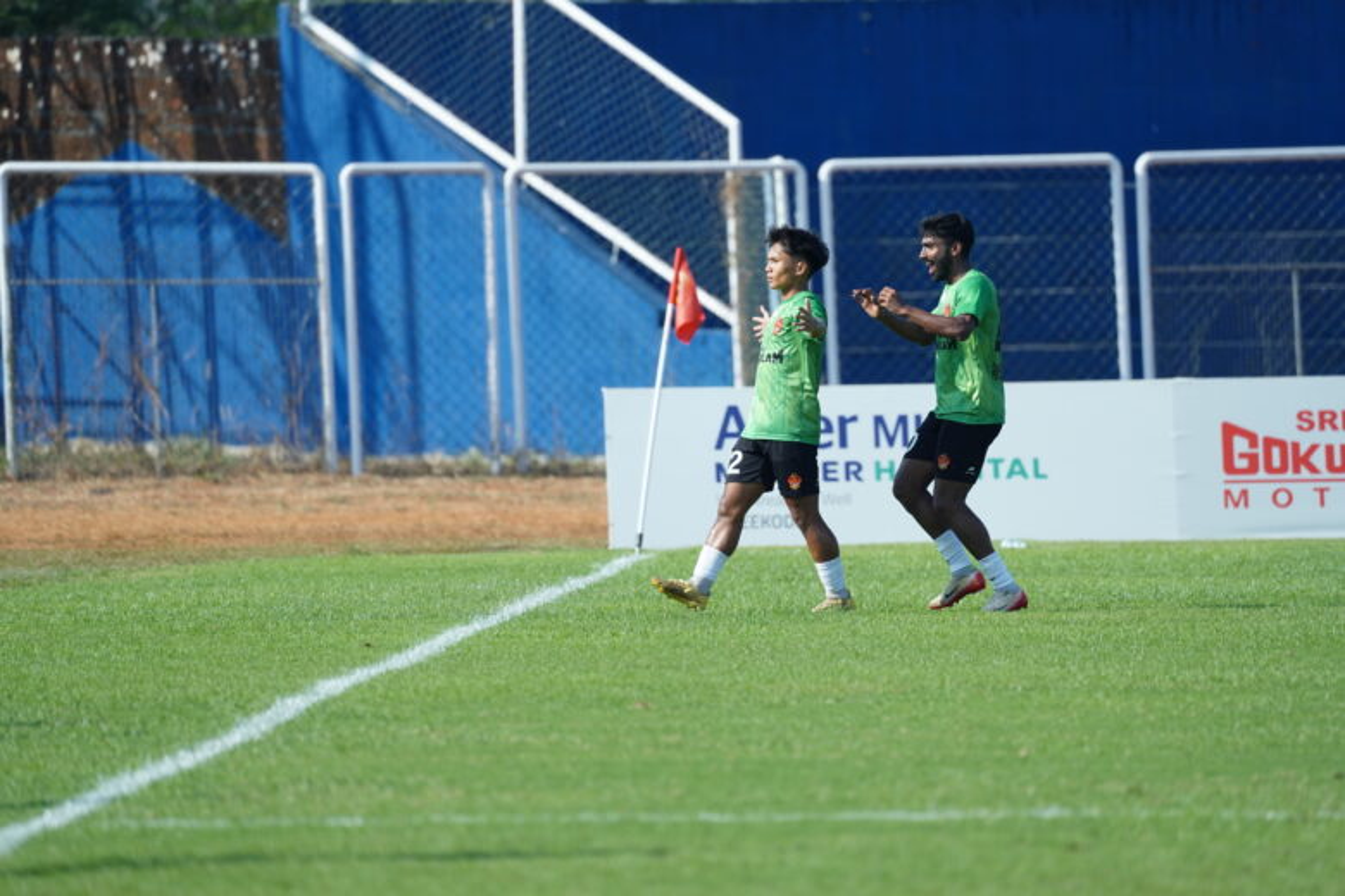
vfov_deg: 2.3
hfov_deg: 3.4
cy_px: 448
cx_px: 672
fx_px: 22415
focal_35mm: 600
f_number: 6.3
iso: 500
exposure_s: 1/1250
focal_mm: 600
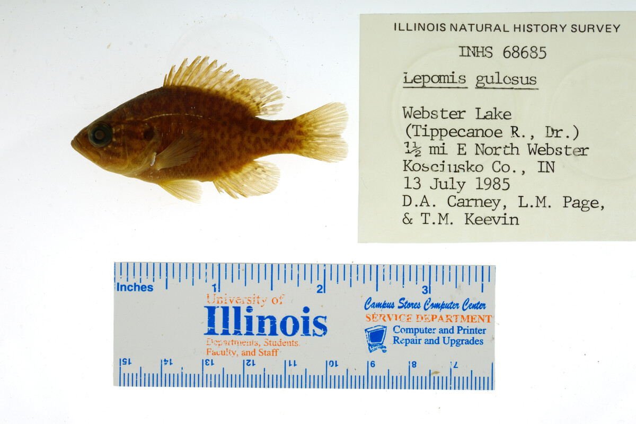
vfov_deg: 22.6
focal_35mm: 60
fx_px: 1060
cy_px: 212
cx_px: 318
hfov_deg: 33.4
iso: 100
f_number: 10
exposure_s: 1/200
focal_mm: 60
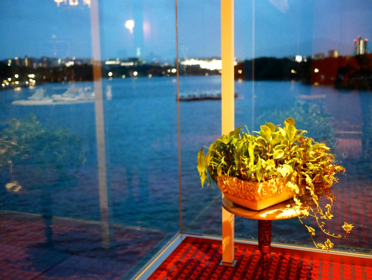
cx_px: 186
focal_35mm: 40
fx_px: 430
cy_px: 140
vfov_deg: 36.0
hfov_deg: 46.8
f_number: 1.7
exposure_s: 1/30
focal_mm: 20
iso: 3200
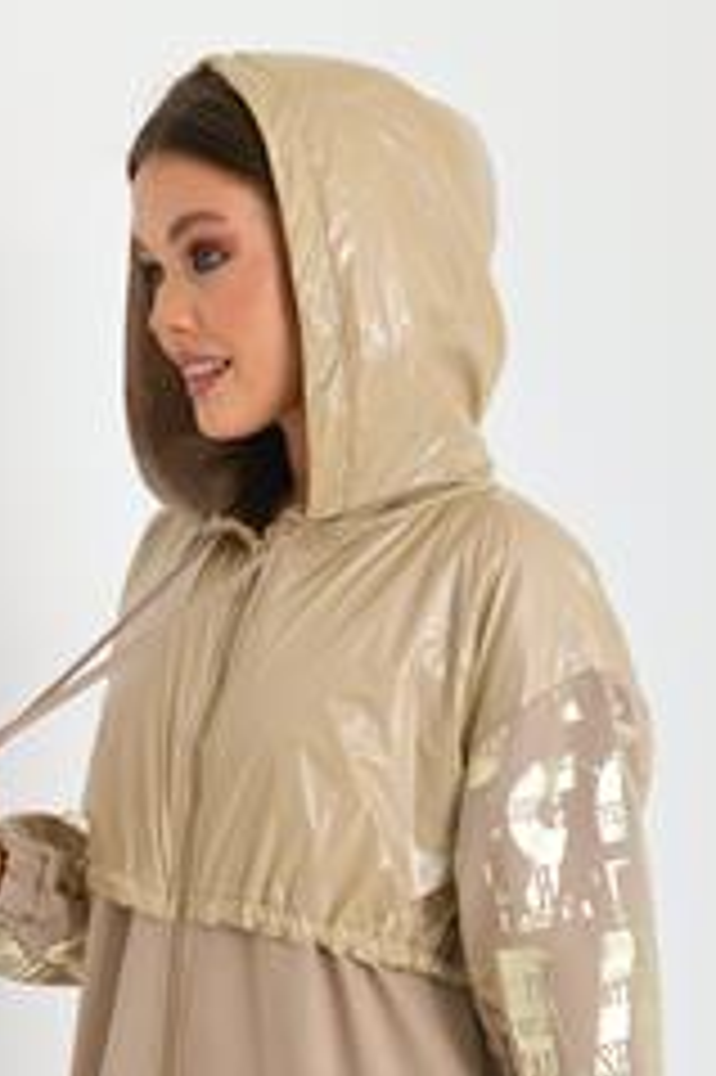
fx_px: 2928
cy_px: 977
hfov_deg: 13.9
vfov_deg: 20.4
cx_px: 297
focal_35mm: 98
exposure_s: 1/125
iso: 100
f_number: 5.6
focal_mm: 52
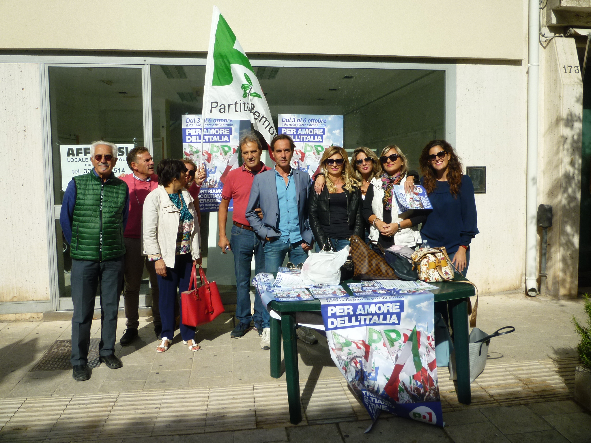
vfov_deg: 48.2
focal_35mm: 29
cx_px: 296
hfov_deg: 61.7
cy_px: 222
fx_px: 495
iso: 80
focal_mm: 5.2
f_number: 5
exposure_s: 1/640
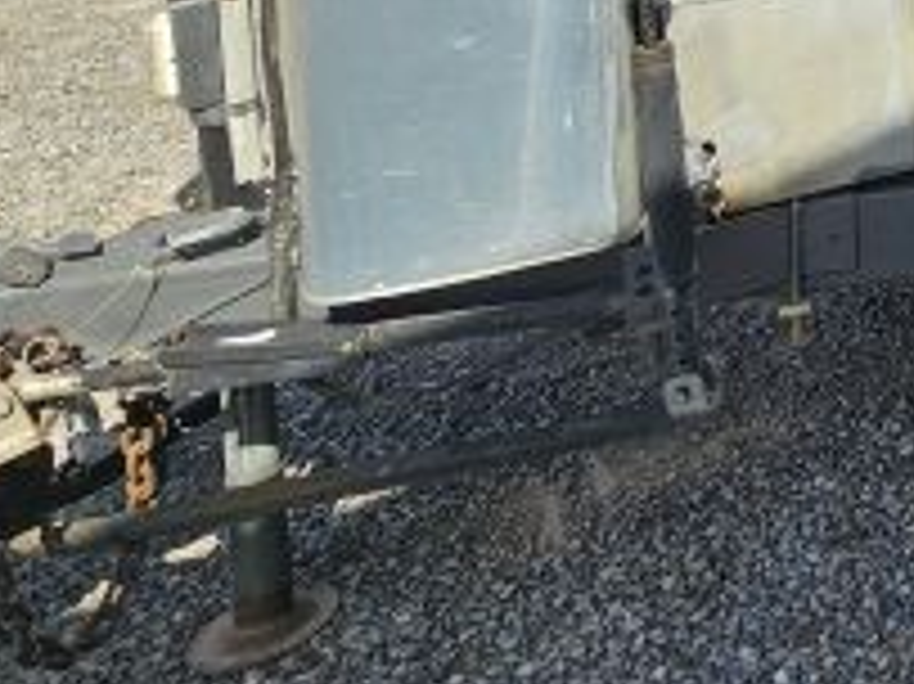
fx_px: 1267
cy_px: -335
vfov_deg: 24.0
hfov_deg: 25.1
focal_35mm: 48
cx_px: 1495
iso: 50
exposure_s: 1/1321
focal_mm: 2.2
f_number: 2.2
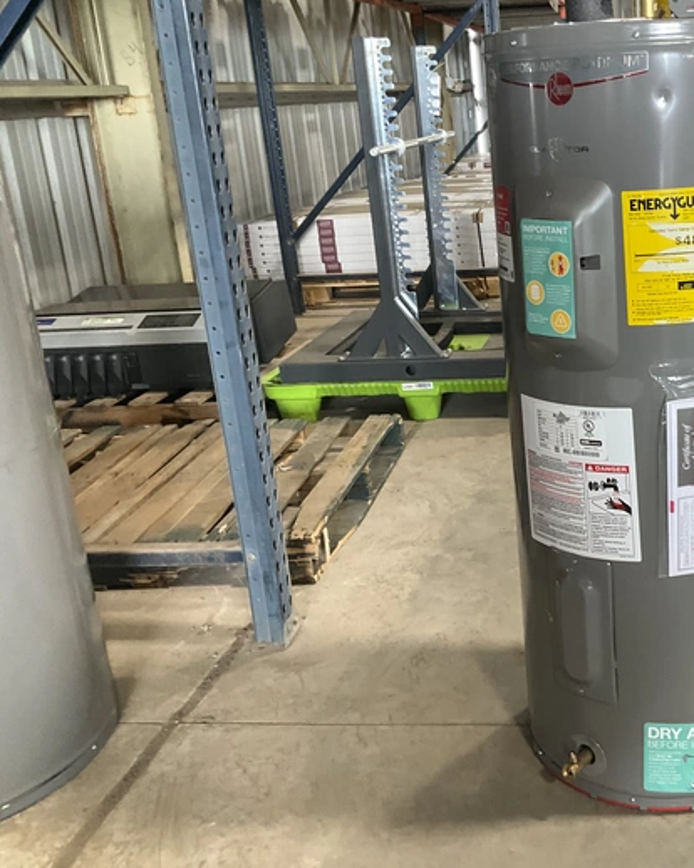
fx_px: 1053
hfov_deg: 34.8
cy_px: 421
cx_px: 595
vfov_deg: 44.8
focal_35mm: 41
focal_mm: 3
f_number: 1.8
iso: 160
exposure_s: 1/60
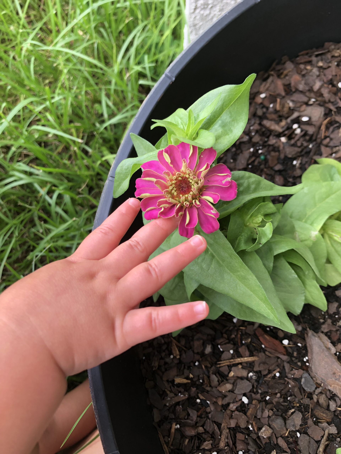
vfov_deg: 63.4
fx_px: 368
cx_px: 170
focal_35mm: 28
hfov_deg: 49.7
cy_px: 227
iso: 32
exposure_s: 1/120
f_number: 1.8
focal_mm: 3.99
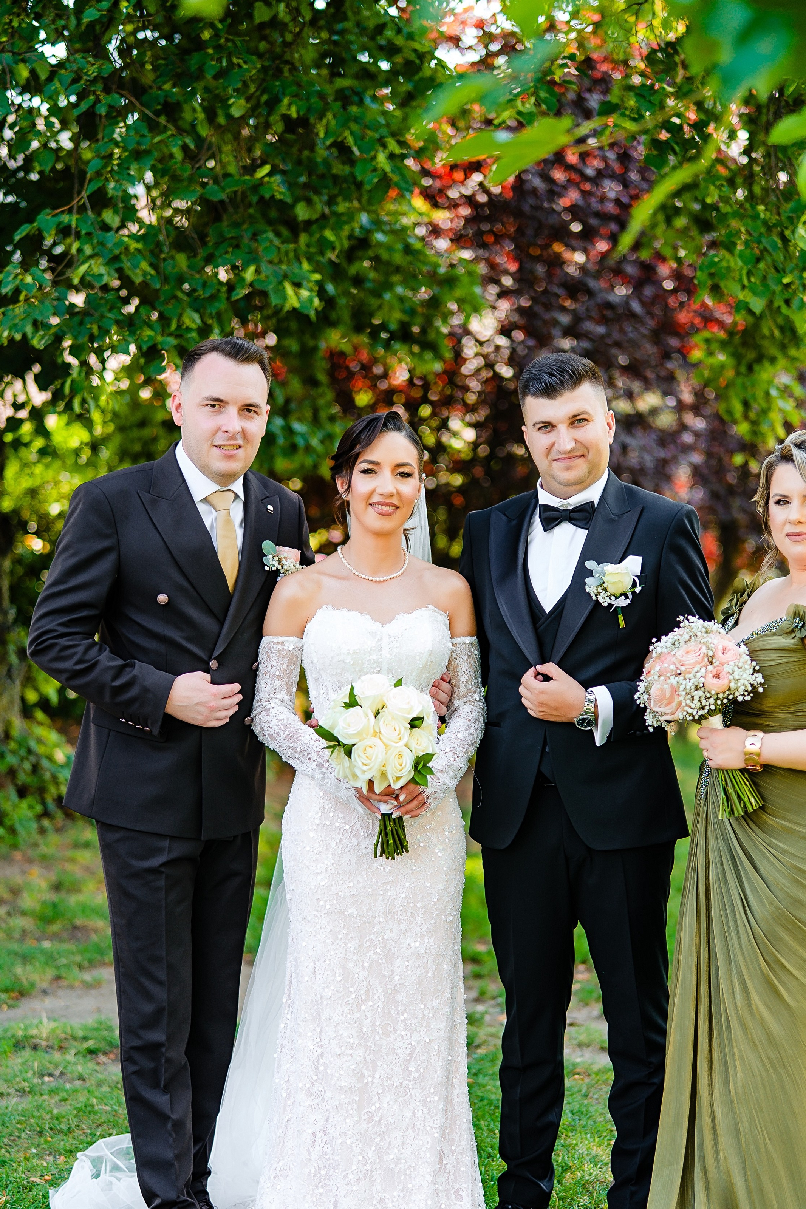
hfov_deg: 22.6
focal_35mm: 60
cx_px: 477
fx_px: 2015
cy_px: 705
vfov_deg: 33.3
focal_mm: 50
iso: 200
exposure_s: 1/800
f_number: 1.4
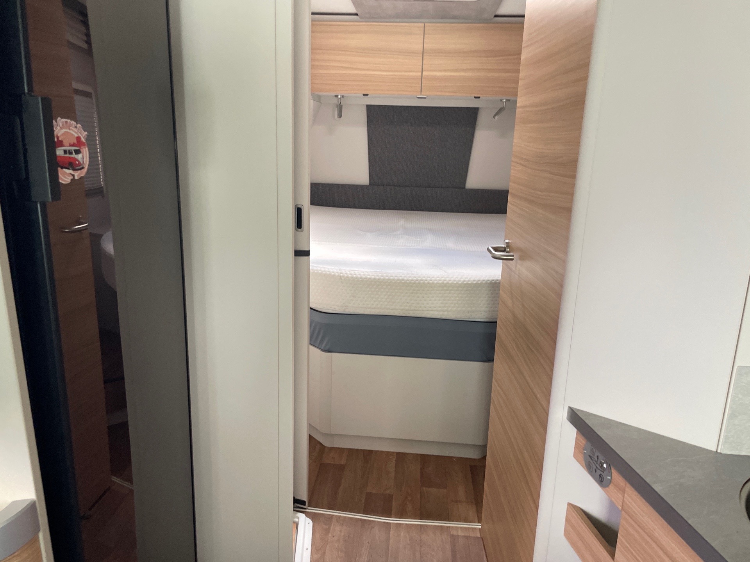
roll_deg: +0.3
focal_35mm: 26
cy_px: 281
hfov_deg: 67.3
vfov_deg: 53.1
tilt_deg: -8.4
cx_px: 375
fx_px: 563
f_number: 1.6
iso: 250
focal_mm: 4.2
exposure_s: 1/60
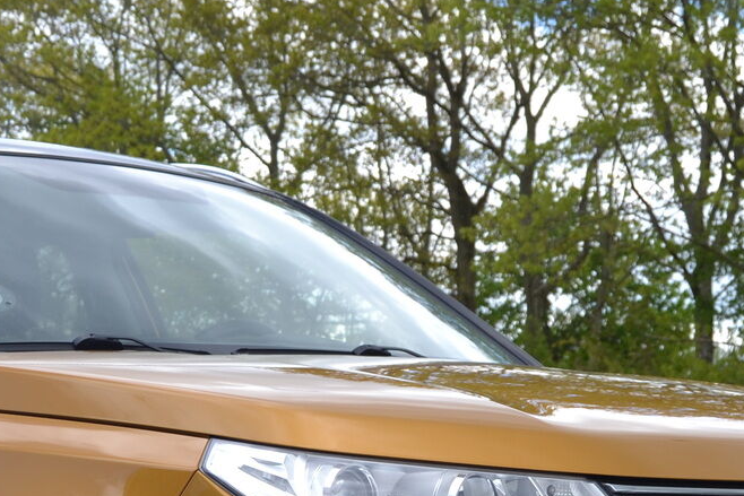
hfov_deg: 19.2
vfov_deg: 12.7
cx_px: 131
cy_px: 609
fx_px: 2170
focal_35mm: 105
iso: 100
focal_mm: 24
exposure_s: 1/160
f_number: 5.6
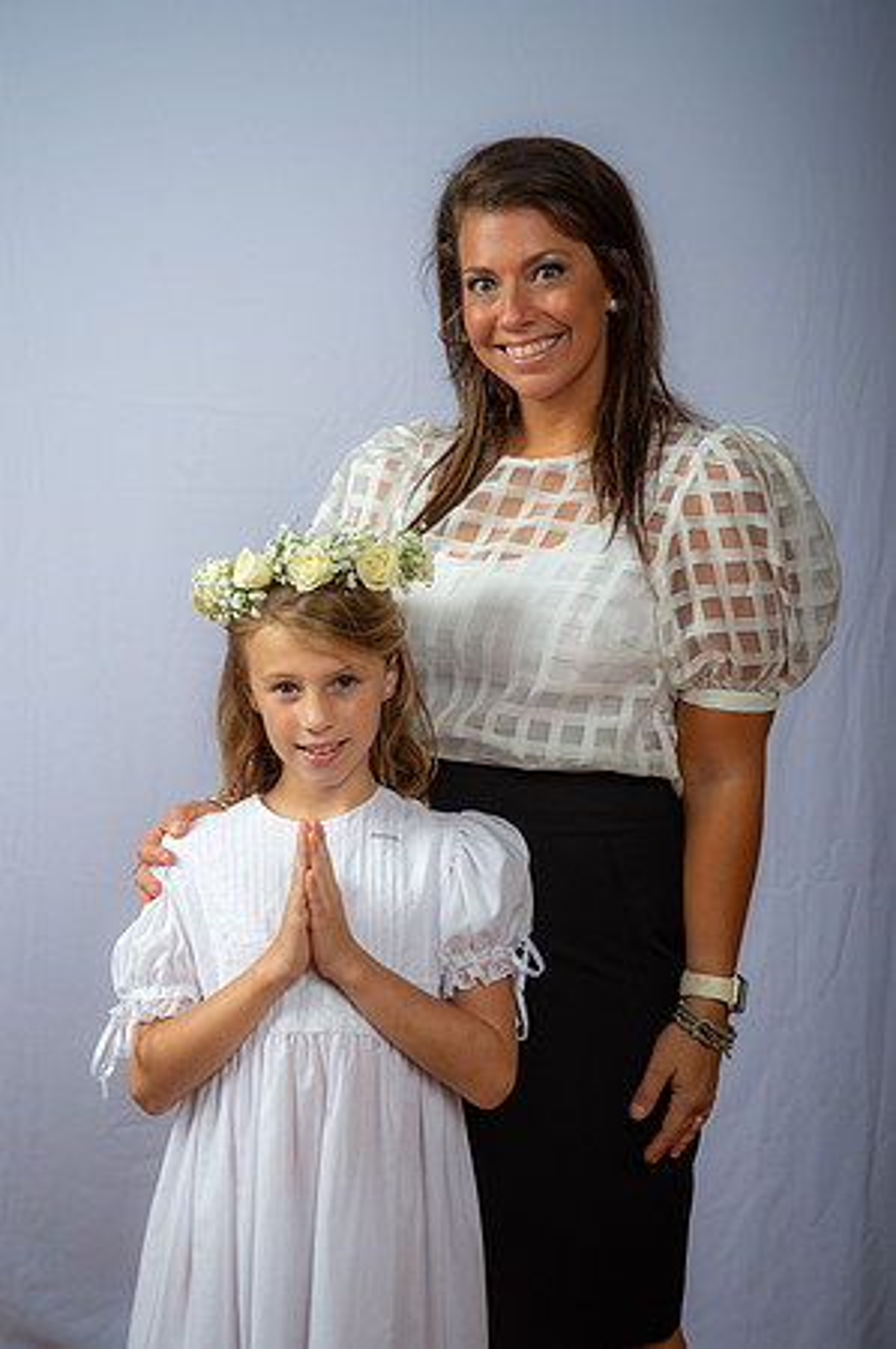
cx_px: 448
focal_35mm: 62
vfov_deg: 32.4
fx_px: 2320
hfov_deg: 21.9
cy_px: 674
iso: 250
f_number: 6.3
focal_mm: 62
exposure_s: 1/200
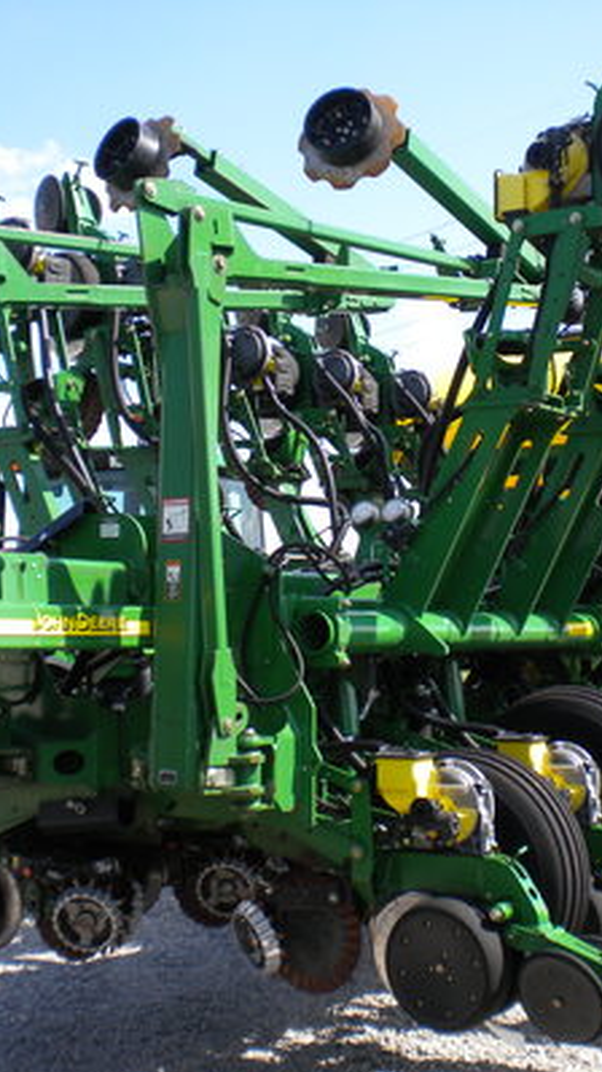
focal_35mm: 52
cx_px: 419
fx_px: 1478
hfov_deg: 22.9
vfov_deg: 39.9
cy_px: 545
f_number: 4.6
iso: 80
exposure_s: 1/330
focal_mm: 6.3
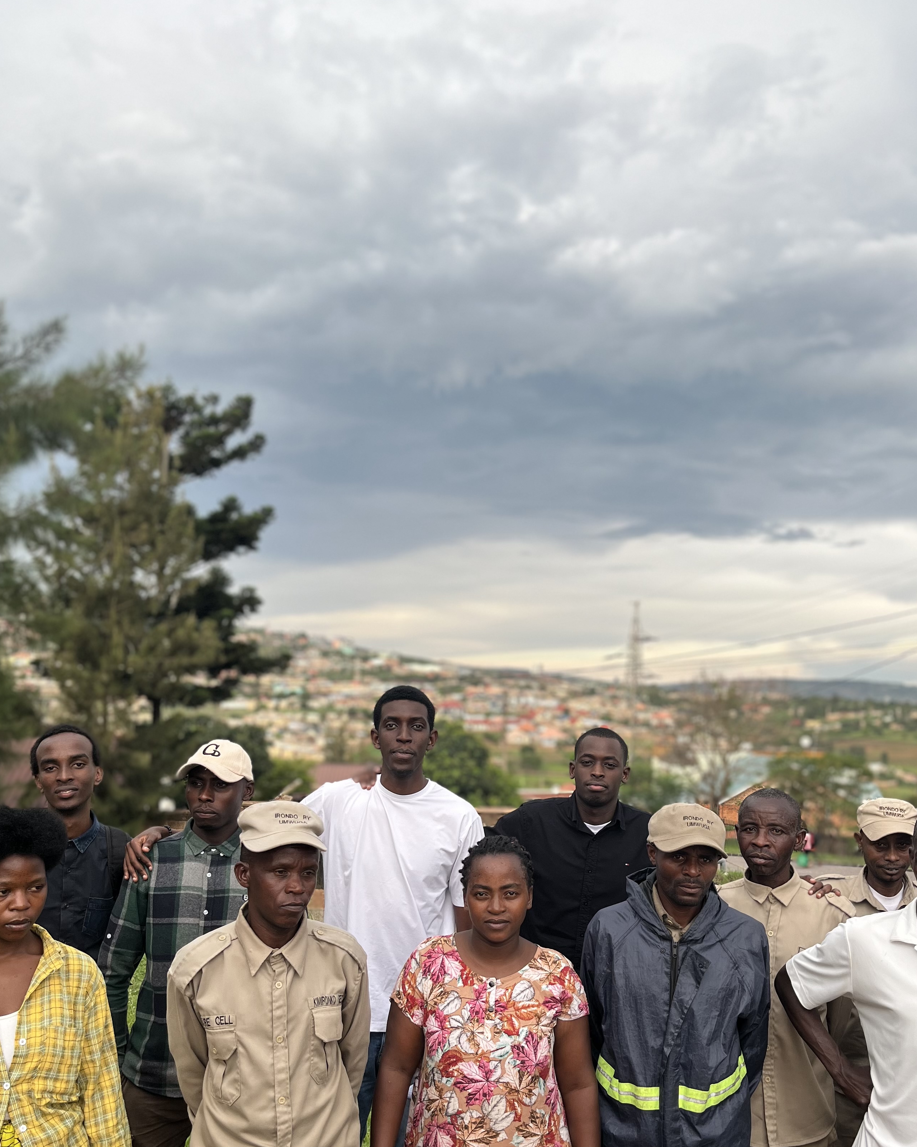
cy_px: 693
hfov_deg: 45.7
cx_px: 512
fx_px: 1086
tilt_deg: -0.2
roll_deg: -1.4
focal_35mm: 32
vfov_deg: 55.2
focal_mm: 5.1
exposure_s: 1/425
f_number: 1.6
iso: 50
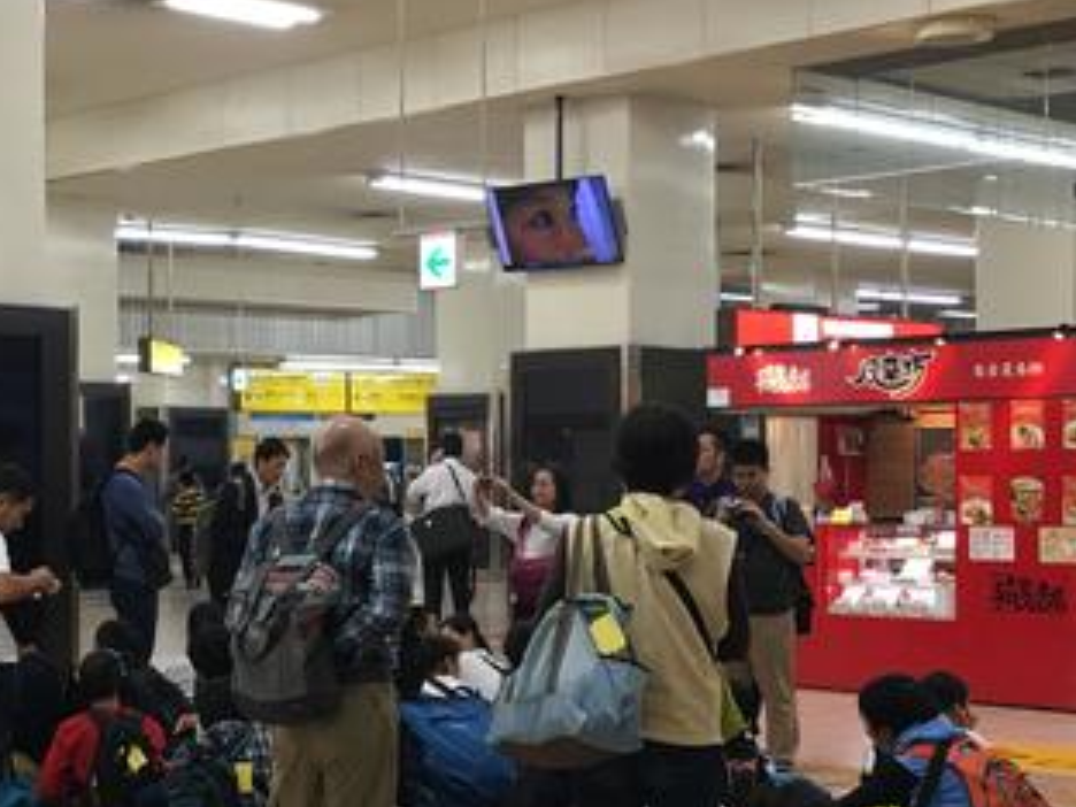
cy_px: 505
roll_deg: +0.4
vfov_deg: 22.5
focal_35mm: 65
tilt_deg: +0.4
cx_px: 300
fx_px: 2020
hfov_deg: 29.5
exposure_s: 1/30
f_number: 2.2
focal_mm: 4.2
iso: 40
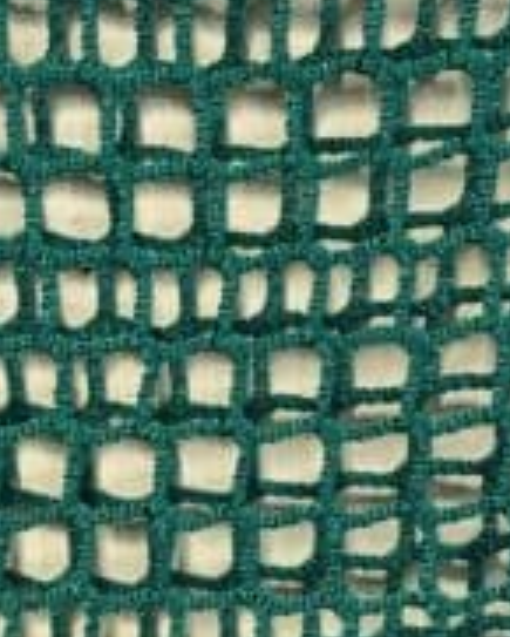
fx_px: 3035
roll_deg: +1.4
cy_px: 804
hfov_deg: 9.5
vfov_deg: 11.7
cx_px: -7
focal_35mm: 161
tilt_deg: -8.0
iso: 100
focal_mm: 3.99
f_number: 1.8
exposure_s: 1/17
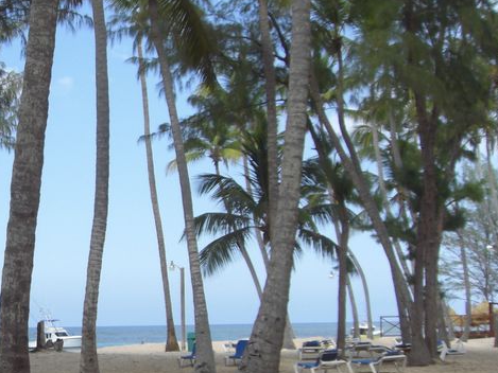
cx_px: -21
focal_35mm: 83
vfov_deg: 17.8
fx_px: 1194
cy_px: 217
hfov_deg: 22.5
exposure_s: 1/800
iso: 64
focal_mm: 6.2
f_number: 2.7
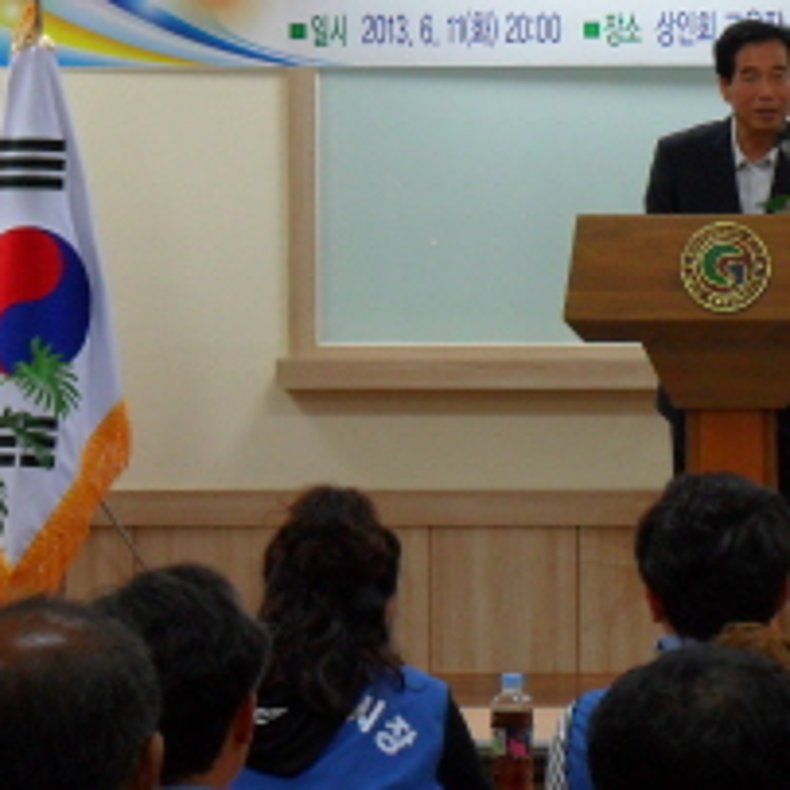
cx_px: 751
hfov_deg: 10.6
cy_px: 259
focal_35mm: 163
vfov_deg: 10.7
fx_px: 4209
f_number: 4.6
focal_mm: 13.5
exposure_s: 1/60
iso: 160
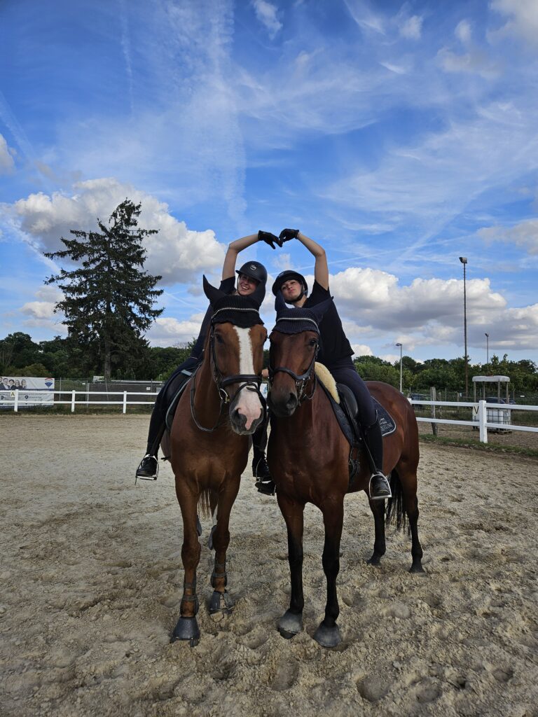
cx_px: 269
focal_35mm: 23
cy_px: 358
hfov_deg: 58.9
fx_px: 477
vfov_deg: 73.9
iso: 25
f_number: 1.8
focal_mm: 5.4
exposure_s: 1/2222
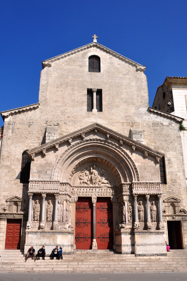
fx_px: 278
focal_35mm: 36
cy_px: 143
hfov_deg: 37.2
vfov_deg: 53.7
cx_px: 90
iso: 400
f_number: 13
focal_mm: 21
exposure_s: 1/640
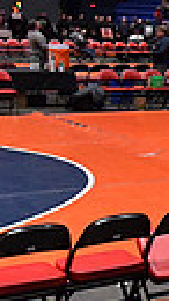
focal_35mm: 98
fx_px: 782
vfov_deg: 21.7
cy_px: 96
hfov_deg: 9.1
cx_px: 556
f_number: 2.8
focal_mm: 14
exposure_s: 1/800
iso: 3200
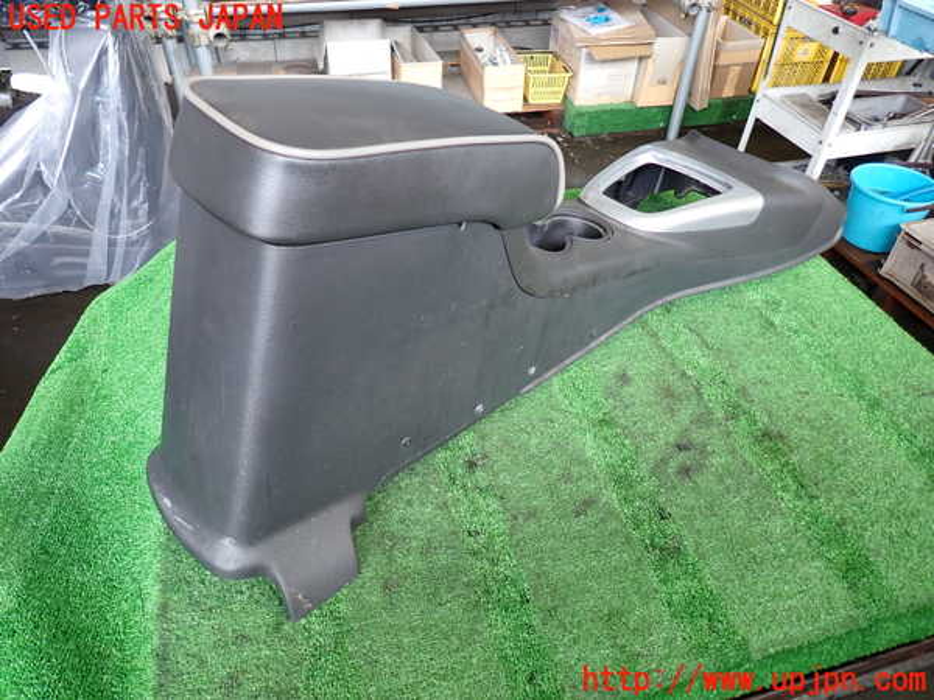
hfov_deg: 69.4
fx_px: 675
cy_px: 350
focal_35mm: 25
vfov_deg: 54.9
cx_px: 467
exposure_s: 1/40
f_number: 2
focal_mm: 4.5
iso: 200
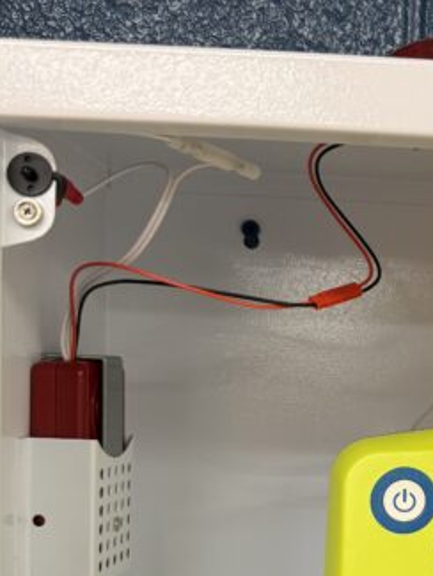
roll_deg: -2.7
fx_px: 1050
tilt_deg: -2.4
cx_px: 538
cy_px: 444
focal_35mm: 63
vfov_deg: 30.1
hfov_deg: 21.4
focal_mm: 6.76
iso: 160
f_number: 1.78
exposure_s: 1/60
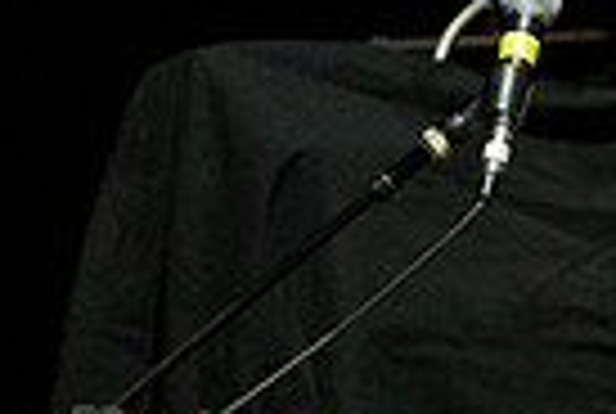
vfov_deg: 0.8
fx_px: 28552
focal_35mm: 1665
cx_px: 1281
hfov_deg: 1.2
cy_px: 268
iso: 3200
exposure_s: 1/250
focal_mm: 394
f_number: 5.6
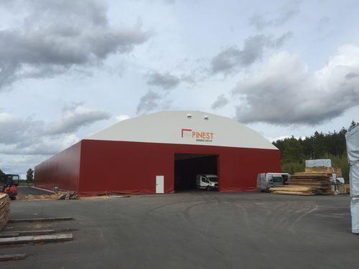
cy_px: 134
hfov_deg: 61.7
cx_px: 180
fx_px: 301
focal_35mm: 29
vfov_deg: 48.2
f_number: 2.2
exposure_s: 1/1464
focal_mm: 4.15
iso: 32
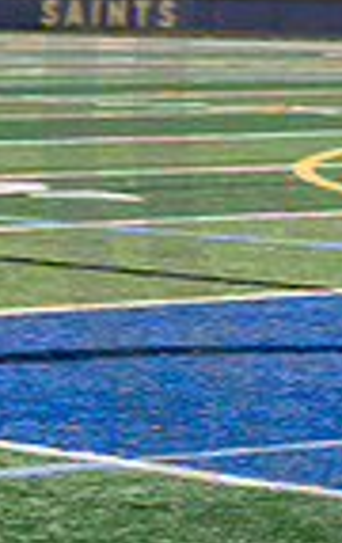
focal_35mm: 289
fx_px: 4288
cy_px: 104
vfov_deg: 7.2
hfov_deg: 4.5
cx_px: 718
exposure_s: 1/160
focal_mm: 70
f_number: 4
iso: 2500
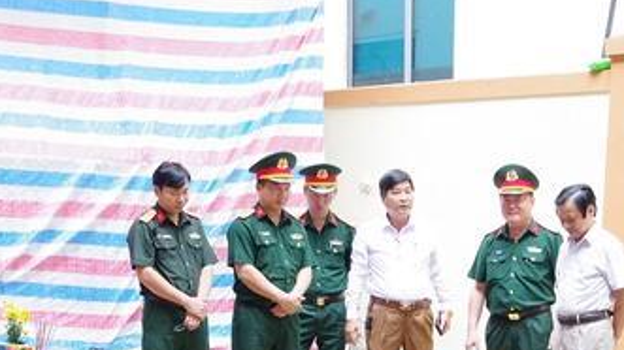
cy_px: 520
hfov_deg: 21.9
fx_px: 1605
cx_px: 432
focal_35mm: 97
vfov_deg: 11.9
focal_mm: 24
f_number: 6.3
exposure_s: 1/100
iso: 1600
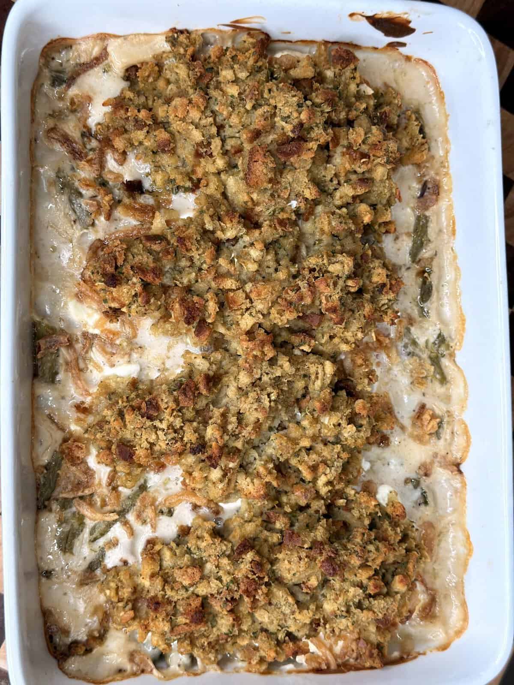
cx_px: 257
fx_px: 950
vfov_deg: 39.7
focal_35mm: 48
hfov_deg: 30.3
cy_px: 342
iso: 64
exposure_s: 1/288
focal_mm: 6.76
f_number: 1.78
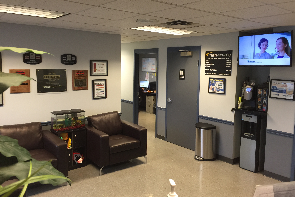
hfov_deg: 60.3
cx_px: 148
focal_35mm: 31
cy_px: 95
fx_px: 254
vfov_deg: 42.3
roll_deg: -0.4
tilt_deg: -5.8
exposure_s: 1/15
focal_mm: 4.15
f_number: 2.2
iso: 32
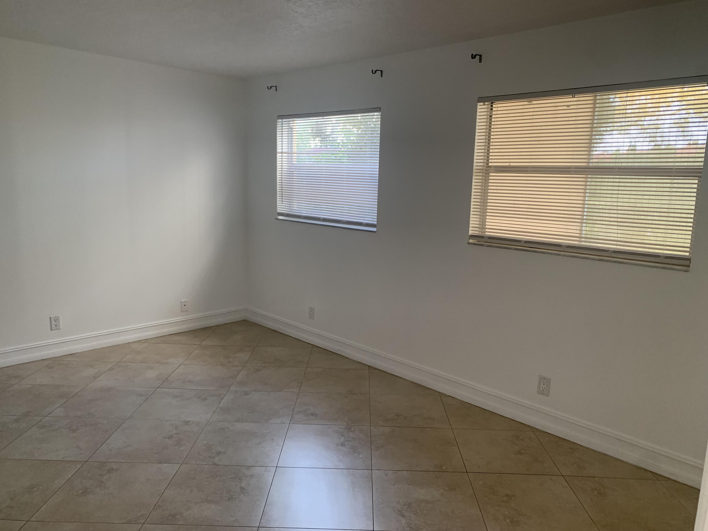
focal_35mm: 26
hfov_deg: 67.3
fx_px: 532
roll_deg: -1.2
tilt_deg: -9.9
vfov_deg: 53.1
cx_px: 354
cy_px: 266
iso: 100
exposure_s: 1/60
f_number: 1.8
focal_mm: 4.25
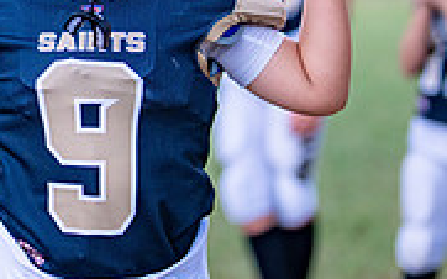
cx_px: 34
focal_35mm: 180
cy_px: 28
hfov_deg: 11.6
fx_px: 2192
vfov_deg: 7.3
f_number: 1.2
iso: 500
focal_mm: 50
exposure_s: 1/1000
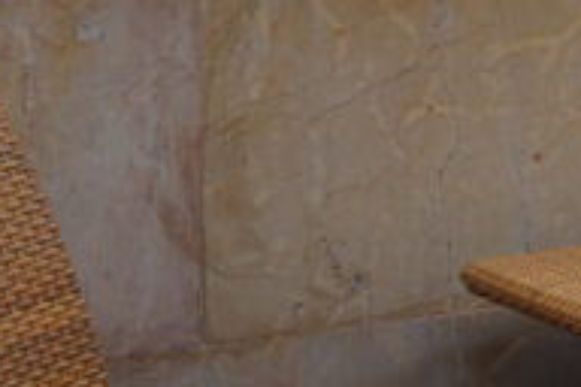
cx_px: 932
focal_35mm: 144
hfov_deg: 13.3
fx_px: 2324
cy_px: -8
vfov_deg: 9.5
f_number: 5
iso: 100
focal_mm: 18
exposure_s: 1/320
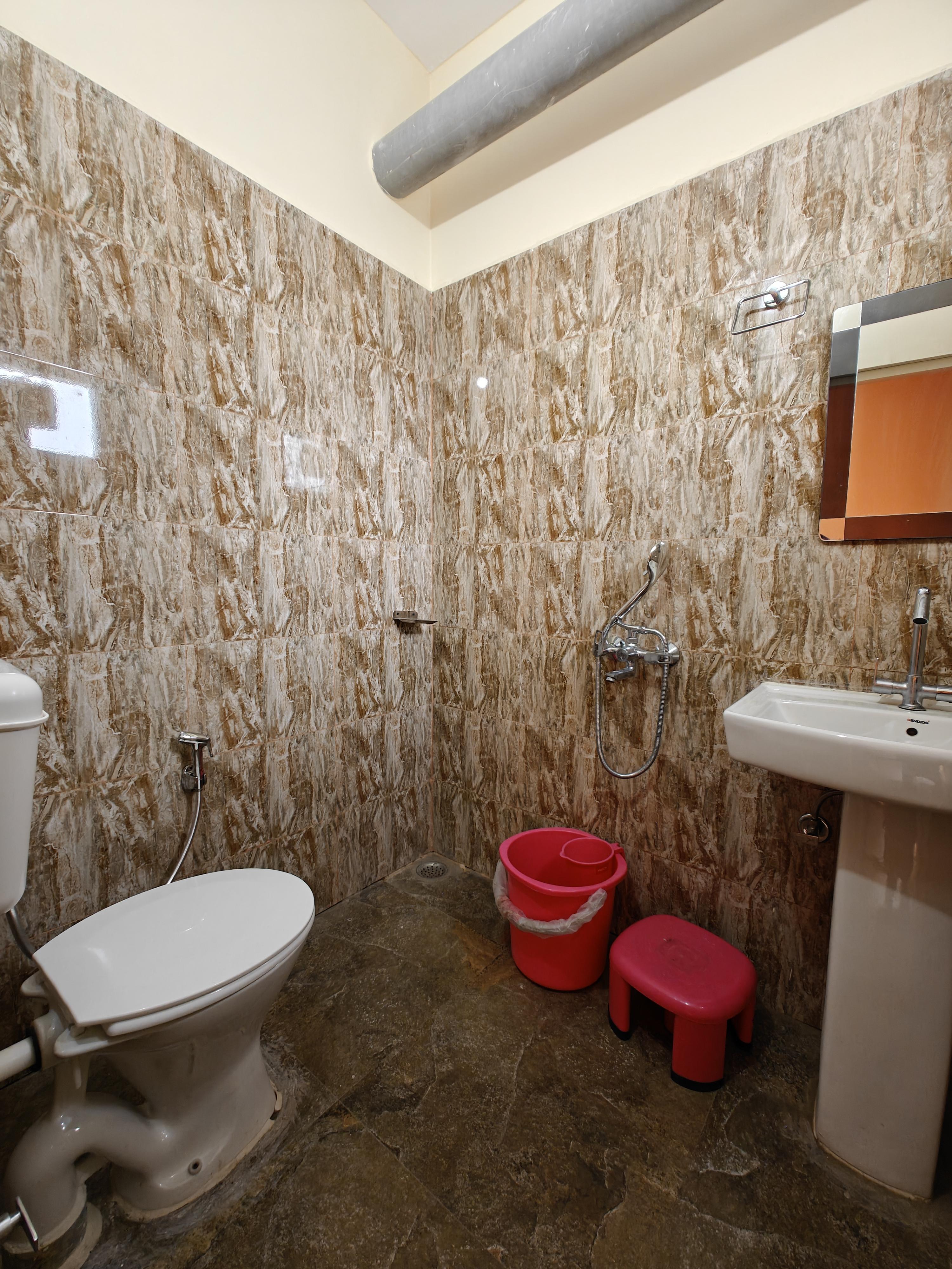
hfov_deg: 85.7
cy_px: 634
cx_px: 476
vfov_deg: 102.1
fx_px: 513
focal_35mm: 14
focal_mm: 2.62
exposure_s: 1/33
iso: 200
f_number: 2.2
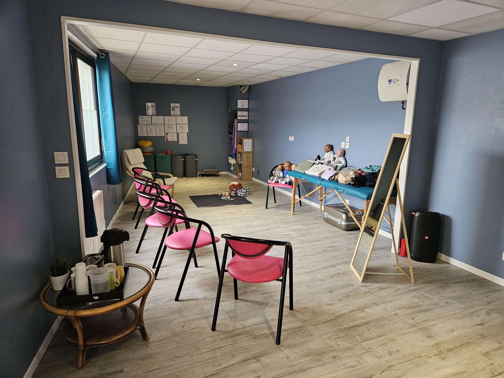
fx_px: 335
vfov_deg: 58.9
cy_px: 189
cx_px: 252
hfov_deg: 73.9
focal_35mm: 23
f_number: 1.8
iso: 500
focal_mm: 5.4
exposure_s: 1/100
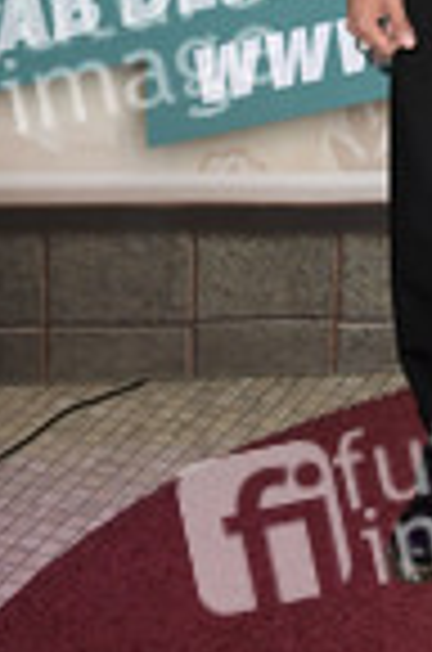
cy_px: -166
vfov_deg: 20.1
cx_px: 540
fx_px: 1700
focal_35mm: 94
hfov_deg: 14.0
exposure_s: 1/250
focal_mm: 34
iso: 500
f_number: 5
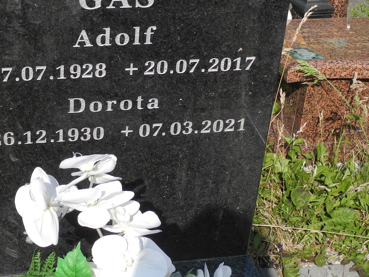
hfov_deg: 27.5
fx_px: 746
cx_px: 101
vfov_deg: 20.7
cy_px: 48
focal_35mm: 70
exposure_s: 1/800
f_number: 4
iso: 100
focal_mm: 6.8
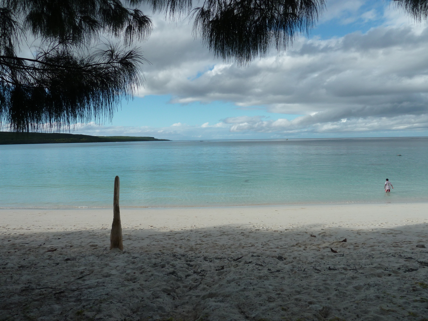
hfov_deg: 69.4
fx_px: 309
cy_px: 160
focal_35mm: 25
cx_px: 214
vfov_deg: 54.9
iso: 80
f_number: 3.3
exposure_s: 1/1000
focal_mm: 4.1
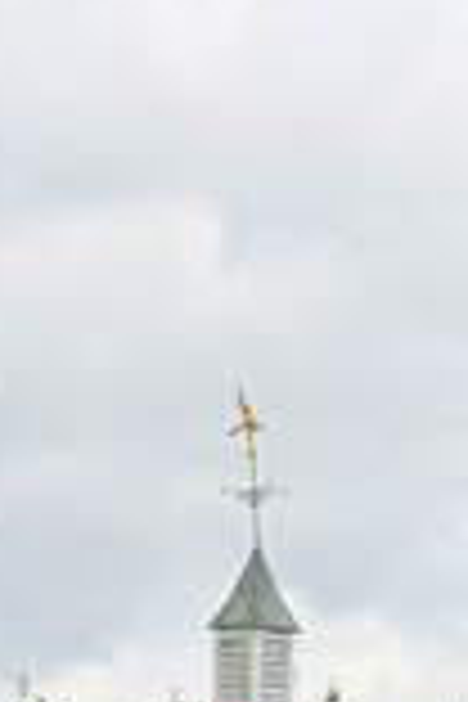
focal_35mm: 181
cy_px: 1179
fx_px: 3529
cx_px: 400
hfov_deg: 7.6
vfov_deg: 10.8
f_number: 11
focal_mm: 17
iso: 200
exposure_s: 1/125
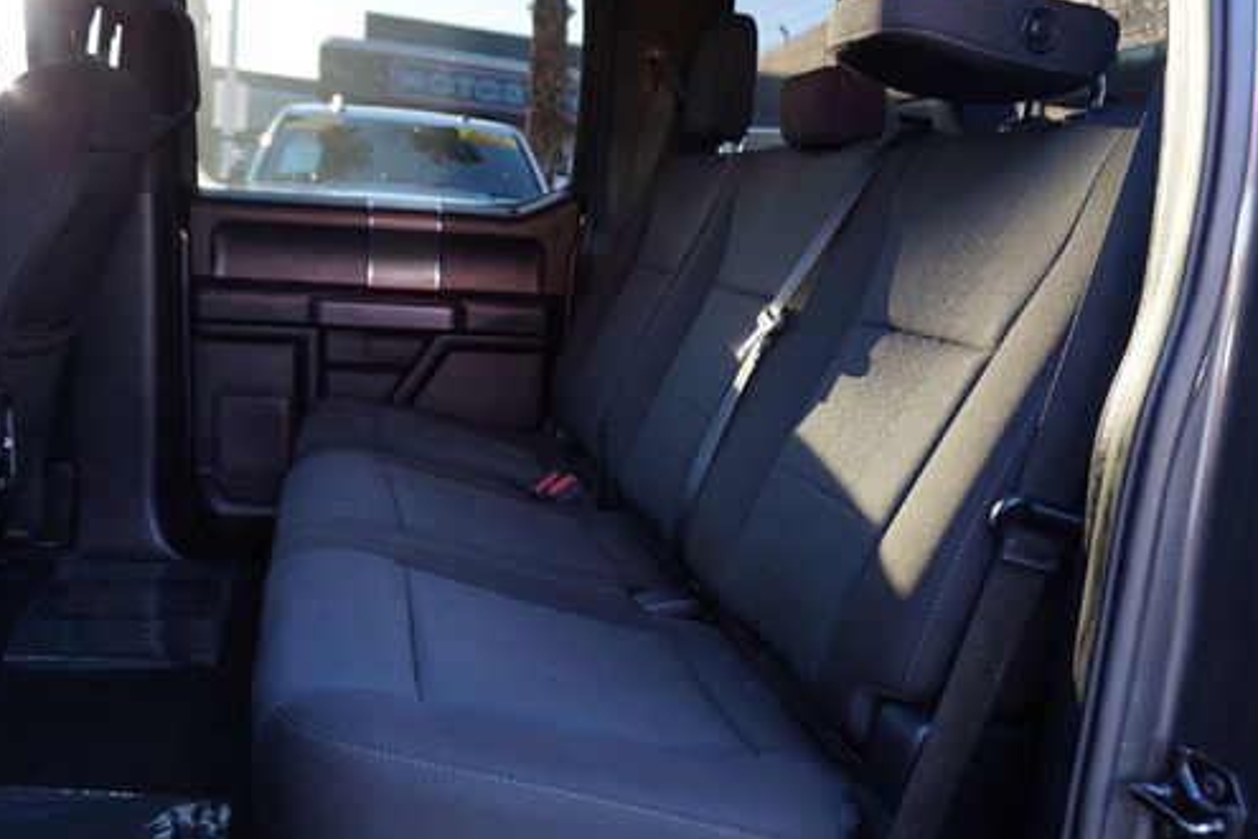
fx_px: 1083
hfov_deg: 60.3
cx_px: 638
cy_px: 511
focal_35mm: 31
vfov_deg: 42.1
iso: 1000
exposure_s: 1/160
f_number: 4
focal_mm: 16
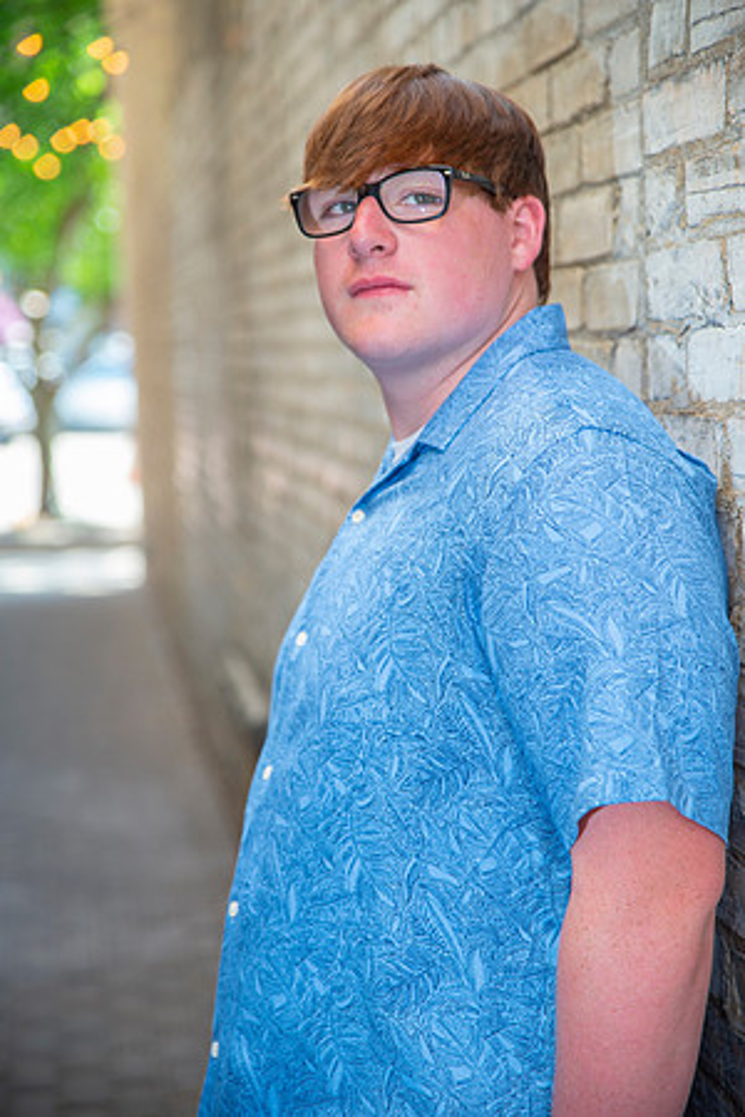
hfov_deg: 19.5
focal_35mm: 70
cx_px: 372
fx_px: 2173
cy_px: 558
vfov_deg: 28.8
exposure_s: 1/125
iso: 160
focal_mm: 70
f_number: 2.8
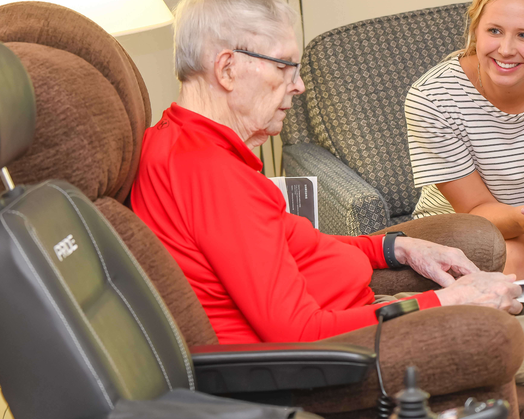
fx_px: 2435
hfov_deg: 12.2
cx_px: 414
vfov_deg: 9.8
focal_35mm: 157
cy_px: 178
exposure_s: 1/60
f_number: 3.5
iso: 500
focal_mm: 70
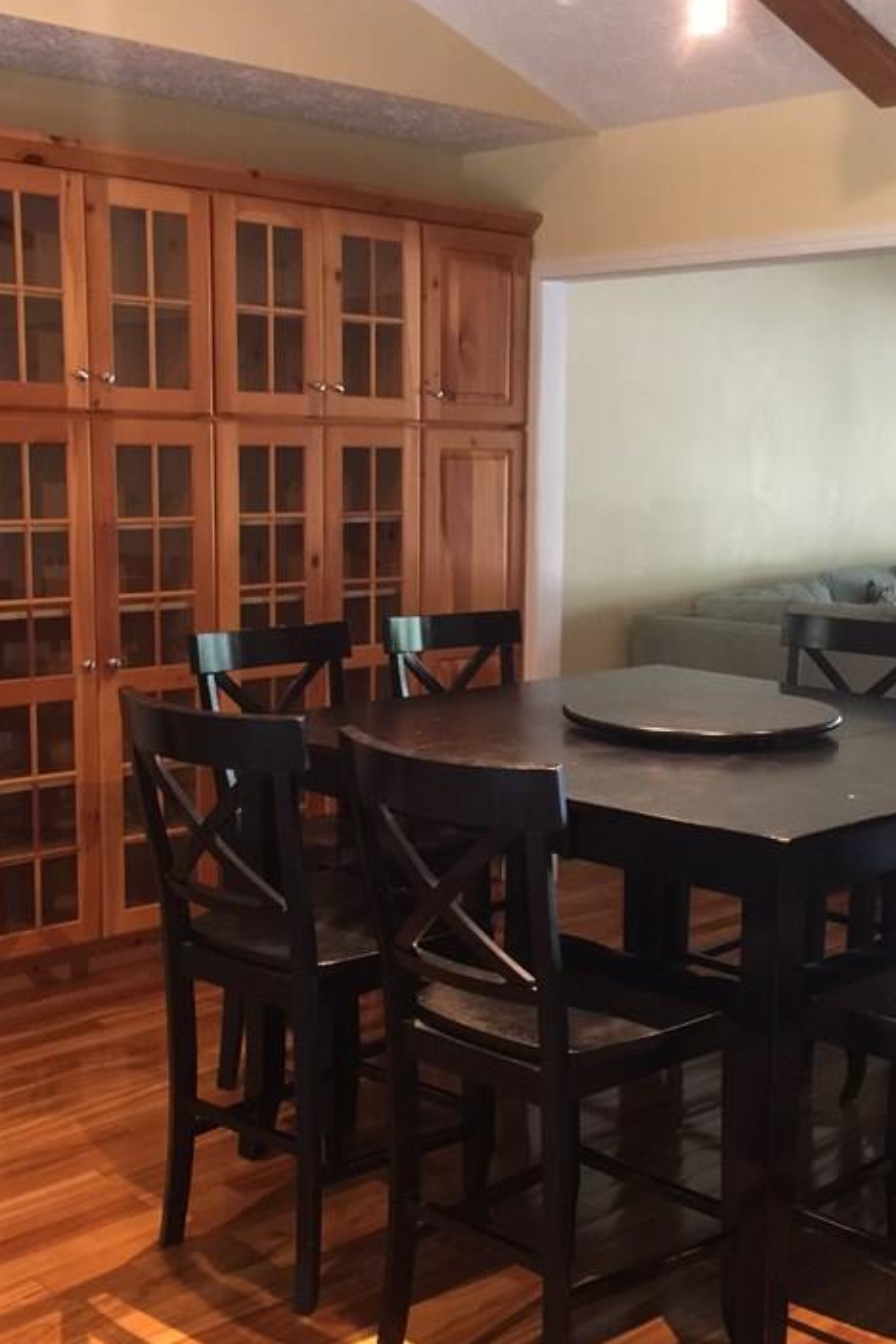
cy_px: 701
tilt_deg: -7.6
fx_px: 1643
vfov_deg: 44.5
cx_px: 517
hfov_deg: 30.5
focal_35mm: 44
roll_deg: -1.2
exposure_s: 1/10
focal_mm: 4.15
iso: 125
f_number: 2.2
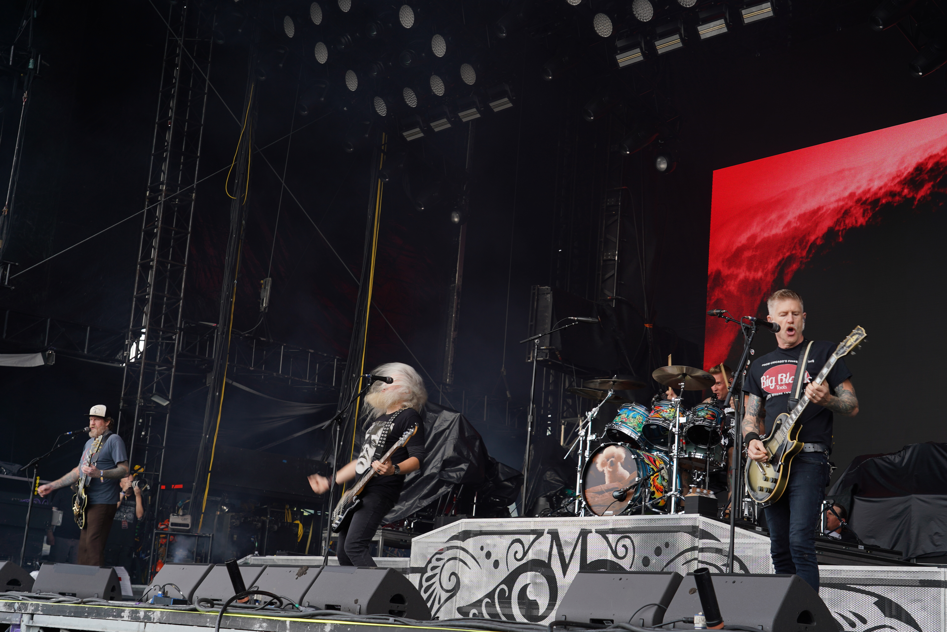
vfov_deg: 26.0
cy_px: 316
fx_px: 1368
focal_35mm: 52
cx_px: 474
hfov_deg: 38.2
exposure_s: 1/80
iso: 100
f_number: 6.3
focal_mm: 52
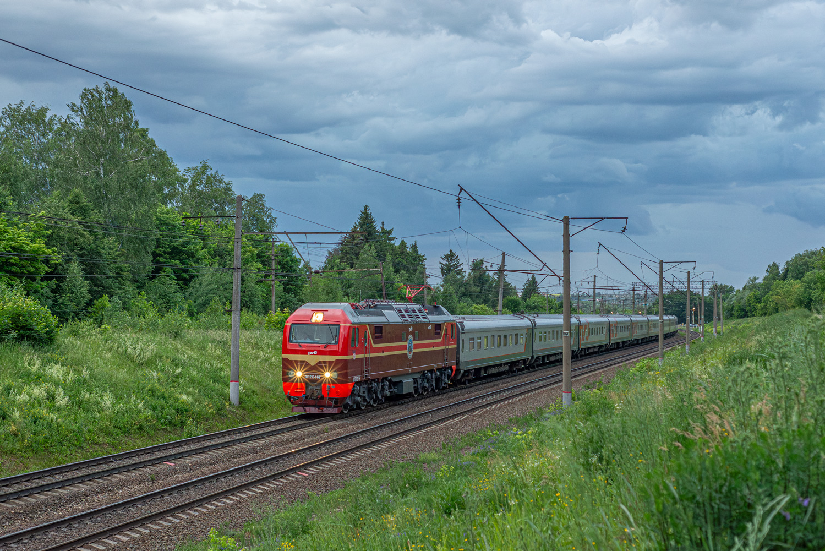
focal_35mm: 50
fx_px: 1146
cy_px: 276
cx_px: 412
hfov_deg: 39.6
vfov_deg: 27.0
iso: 3200
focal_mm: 50
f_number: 4
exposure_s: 1/320
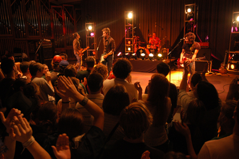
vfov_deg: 45.6
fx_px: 189
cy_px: 80
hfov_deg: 64.6
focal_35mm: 28
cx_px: 120
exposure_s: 1/80
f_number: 4.5
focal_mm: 19
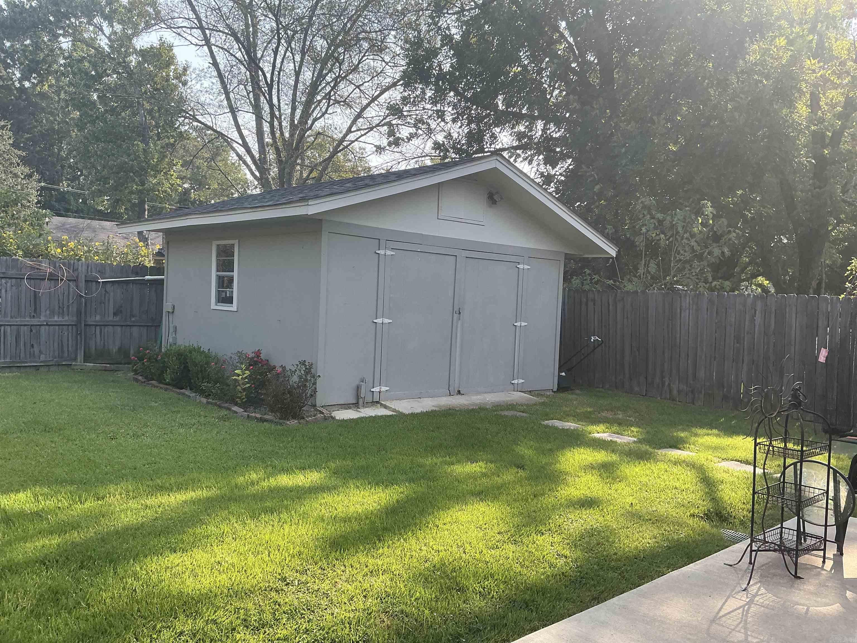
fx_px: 693
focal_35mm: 28
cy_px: 322
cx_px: 428
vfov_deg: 49.7
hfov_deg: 63.4
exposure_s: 1/486
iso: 25
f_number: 1.8
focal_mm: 3
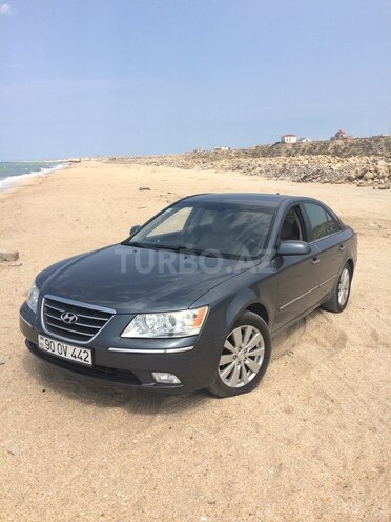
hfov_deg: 48.2
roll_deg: +1.9
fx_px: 437
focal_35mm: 29
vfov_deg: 61.7
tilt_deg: -13.8
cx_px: 196
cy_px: 261
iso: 32
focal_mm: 4.15
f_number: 2.2
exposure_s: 1/2415
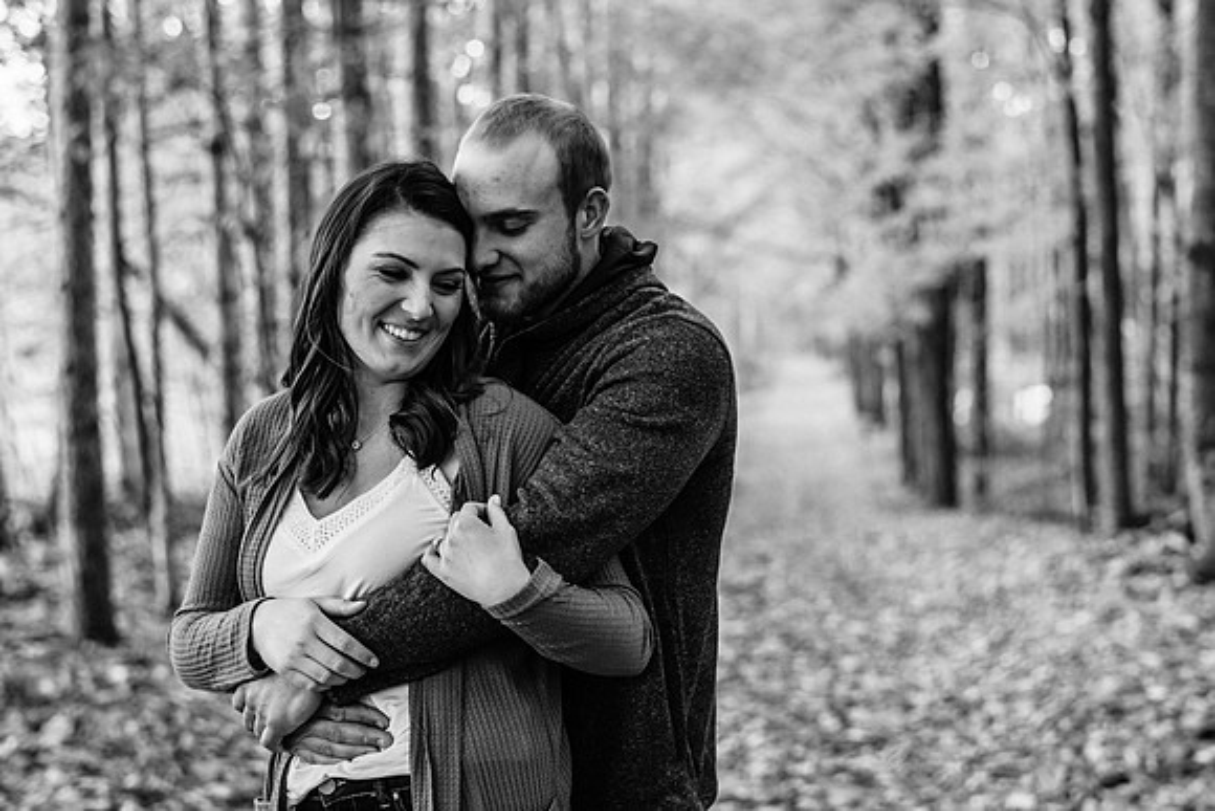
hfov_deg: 34.5
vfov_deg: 23.4
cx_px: 608
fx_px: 1958
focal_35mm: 58
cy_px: 406
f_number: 2.8
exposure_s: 1/200
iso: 500
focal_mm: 58
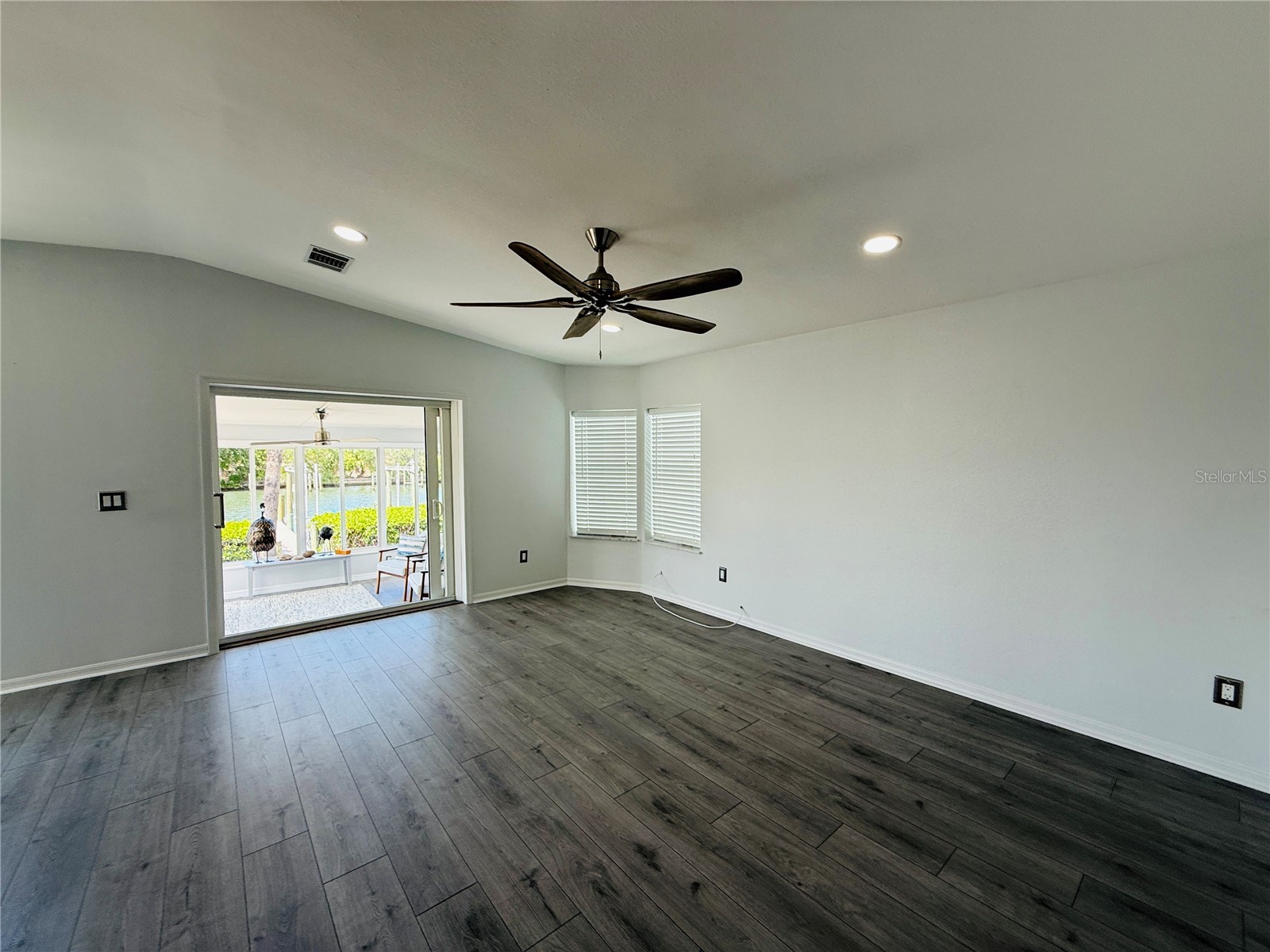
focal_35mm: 14
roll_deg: -0.5
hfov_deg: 102.1
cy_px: 476
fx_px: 514
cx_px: 635
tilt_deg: +0.7
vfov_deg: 85.7
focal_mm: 2.22
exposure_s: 1/188
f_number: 2.2
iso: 50
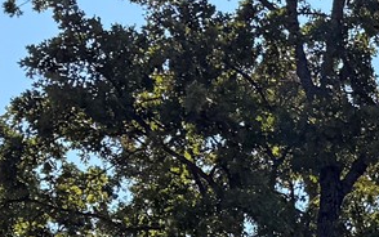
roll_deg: +1.1
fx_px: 1715
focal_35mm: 166
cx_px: 639
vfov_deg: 7.4
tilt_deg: +3.3
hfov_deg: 11.8
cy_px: 564
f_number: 1.78
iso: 80
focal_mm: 6.76
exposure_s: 1/5714
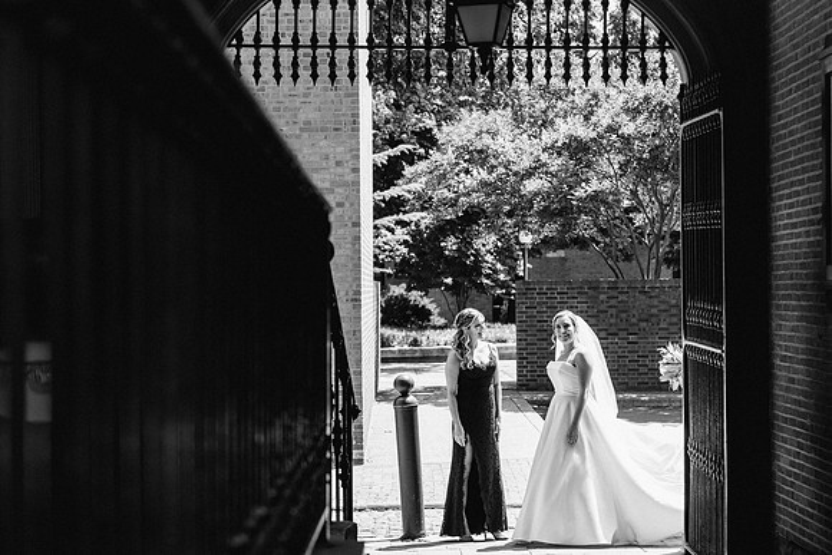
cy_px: 278
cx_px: 416
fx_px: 1711
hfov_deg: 27.3
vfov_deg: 18.4
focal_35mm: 74
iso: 400
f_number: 4
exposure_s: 1/2000
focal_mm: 70
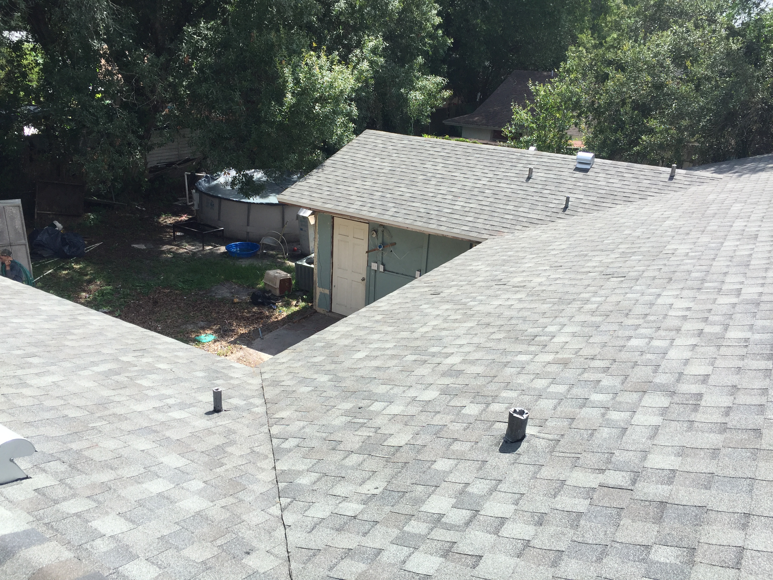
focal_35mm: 29
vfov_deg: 48.2
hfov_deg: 61.7
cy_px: 290
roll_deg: -4.0
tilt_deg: -20.3
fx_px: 648
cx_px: 386
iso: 32
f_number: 2.2
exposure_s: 1/879
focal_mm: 4.15
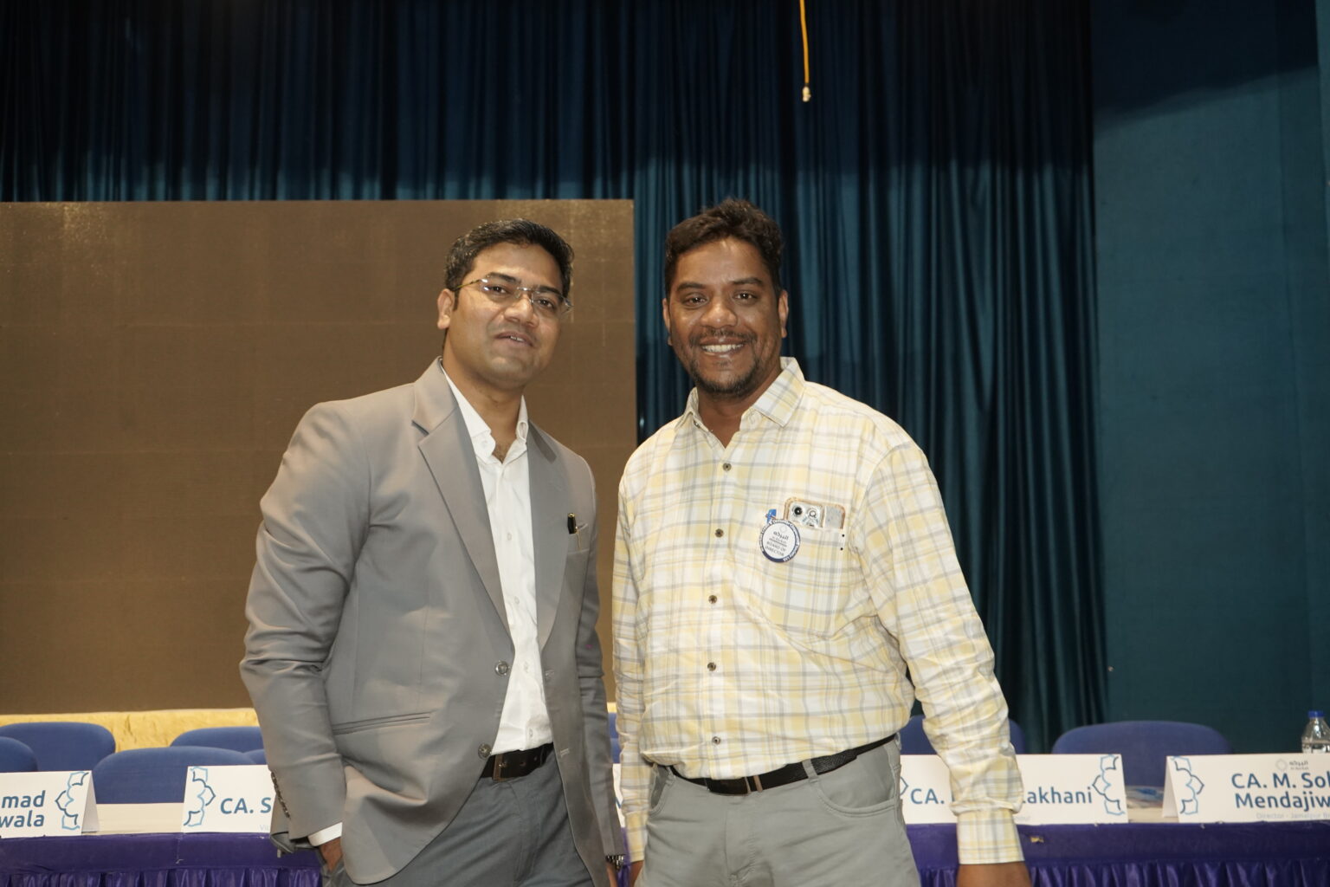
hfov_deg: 45.4
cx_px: 665
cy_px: 444
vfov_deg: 31.2
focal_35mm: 43
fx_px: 1588
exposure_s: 1/50
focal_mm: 43
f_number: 6.3
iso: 2500
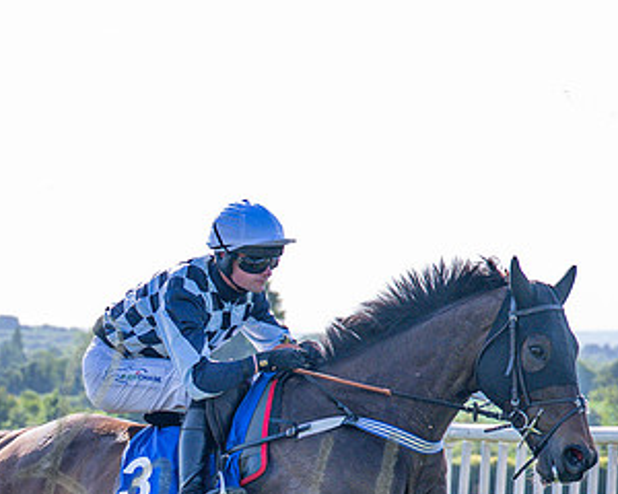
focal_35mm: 240
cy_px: 454
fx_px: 4390
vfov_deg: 6.4
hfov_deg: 8.0
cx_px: 201
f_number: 4
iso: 320
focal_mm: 72
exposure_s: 1/1250
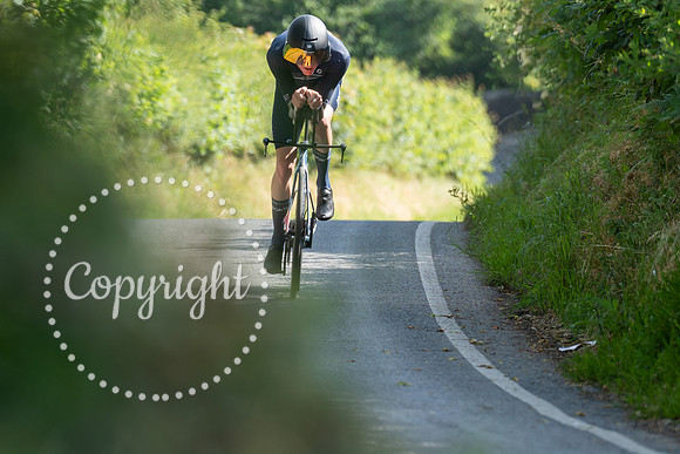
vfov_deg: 3.2
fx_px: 8187
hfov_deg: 4.8
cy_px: 239
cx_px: 296
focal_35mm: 433
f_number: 3.5
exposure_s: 1/1000
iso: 400
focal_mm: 200
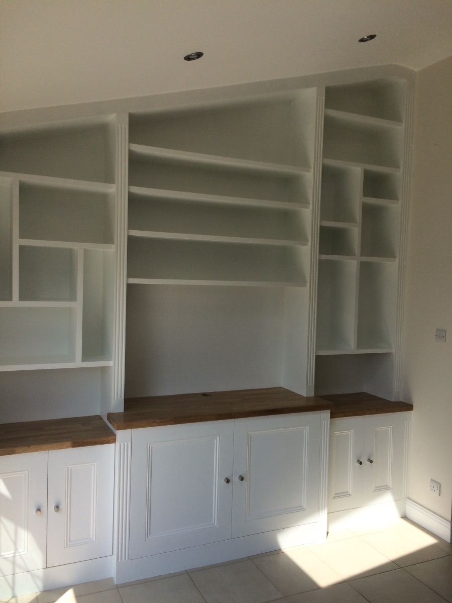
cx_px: 226
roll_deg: -1.2
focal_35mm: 29
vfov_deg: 61.7
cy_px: 302
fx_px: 505
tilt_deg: -2.1
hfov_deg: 48.2
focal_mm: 4.15
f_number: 2.2
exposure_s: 1/1001
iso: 32
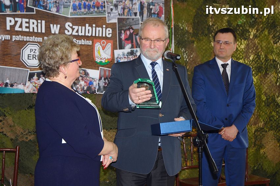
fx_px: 536
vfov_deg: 19.7
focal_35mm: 69
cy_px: 93
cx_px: 140
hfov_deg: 29.3
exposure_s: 1/60
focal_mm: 46
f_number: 4.5
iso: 500
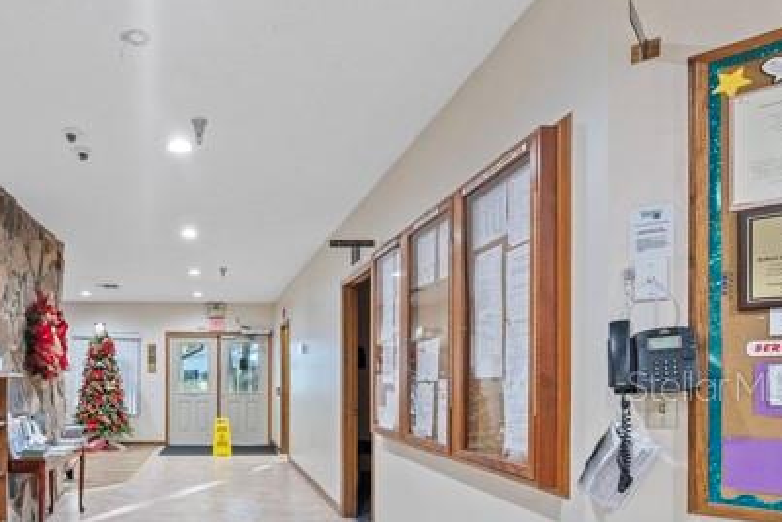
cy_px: 386
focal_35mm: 24
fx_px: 521
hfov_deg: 70.2
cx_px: 225
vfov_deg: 51.1
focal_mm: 16
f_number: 8
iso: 400
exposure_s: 1.6
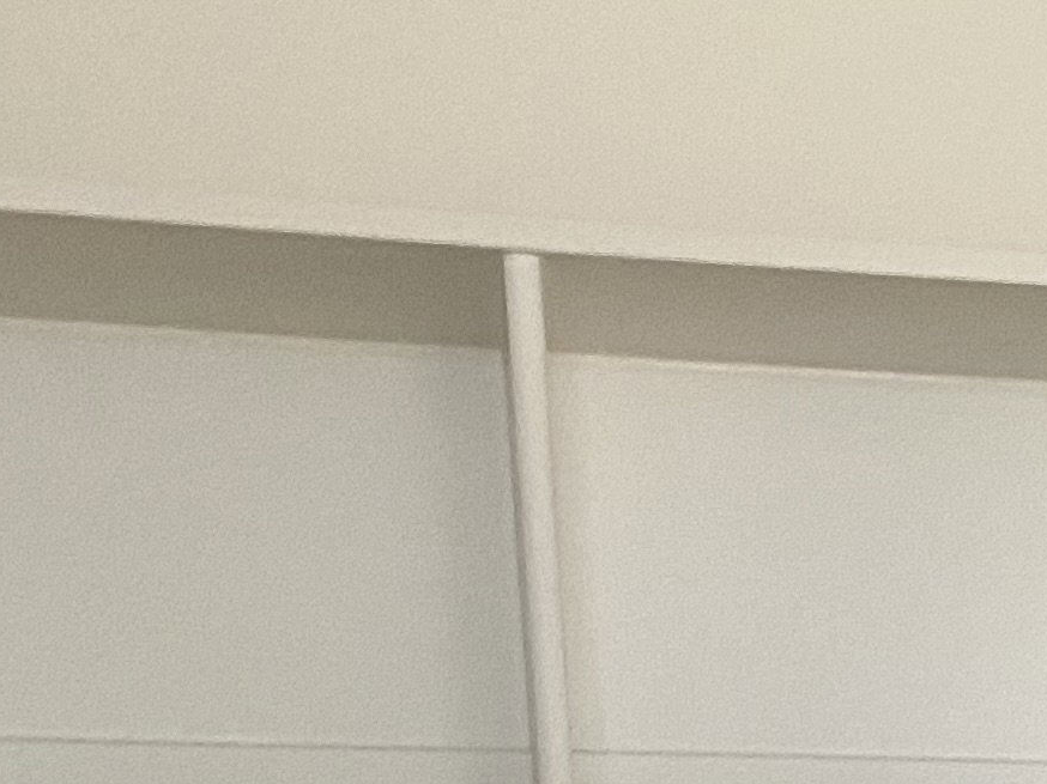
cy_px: 1704
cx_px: 1887
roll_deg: -0.2
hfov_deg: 14.4
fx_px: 3629
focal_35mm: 120
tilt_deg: -11.5
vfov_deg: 10.9
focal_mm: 4.25
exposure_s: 1/69
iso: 125
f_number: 1.8
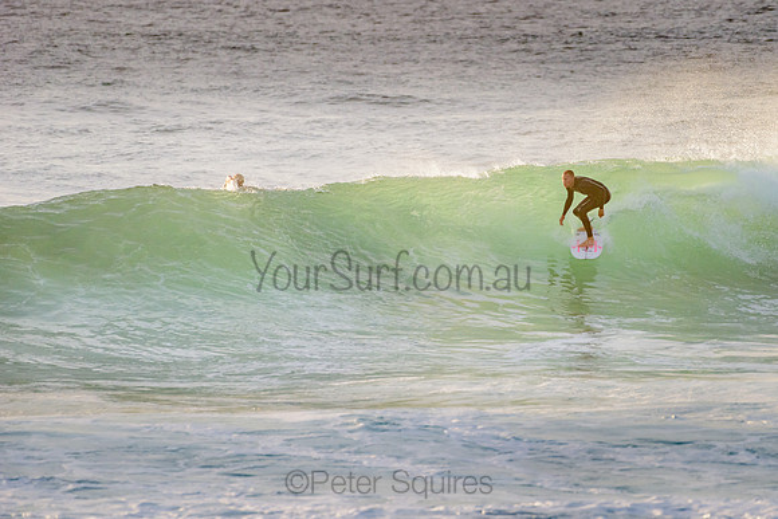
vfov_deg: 2.2
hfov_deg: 3.4
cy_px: 237
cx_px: 477
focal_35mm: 613
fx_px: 13246
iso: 560
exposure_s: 1/2000
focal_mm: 500
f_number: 5.6
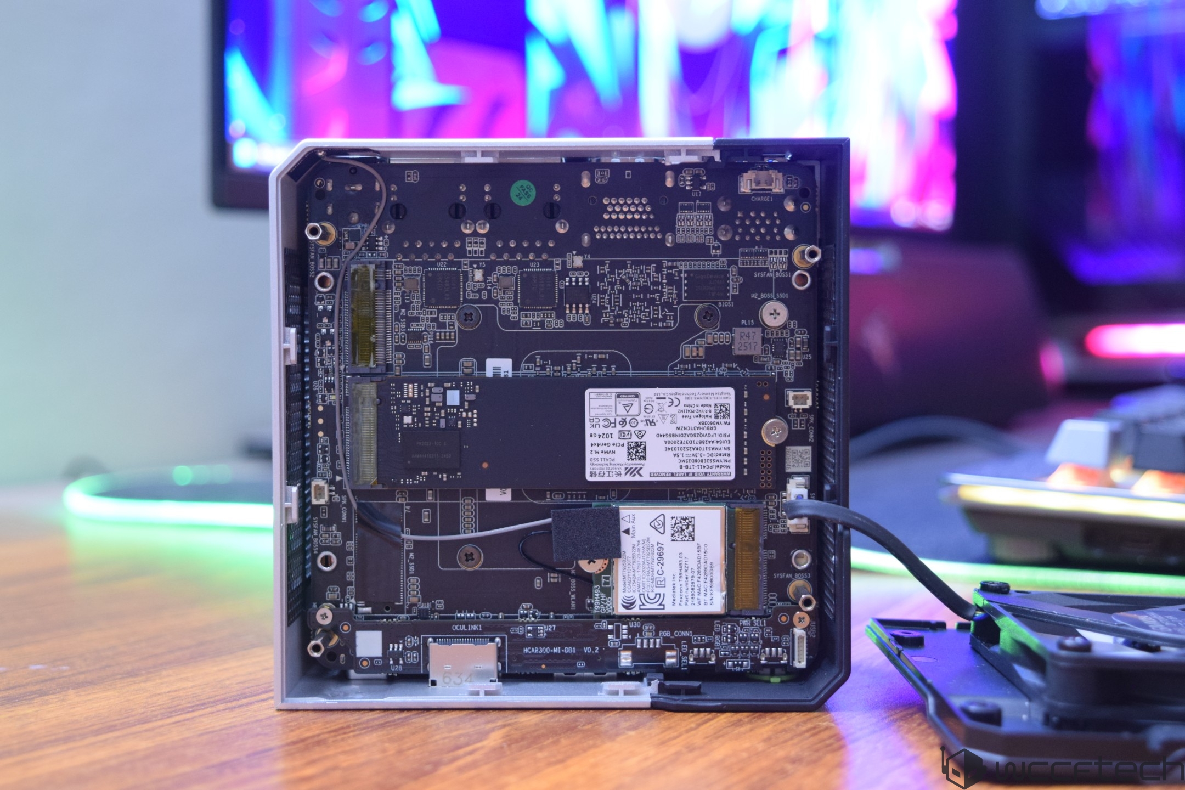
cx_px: 592
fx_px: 2074
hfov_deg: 31.9
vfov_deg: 21.6
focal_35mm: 63
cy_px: 395
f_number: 5.6
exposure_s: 1/8
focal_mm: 42
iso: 1600
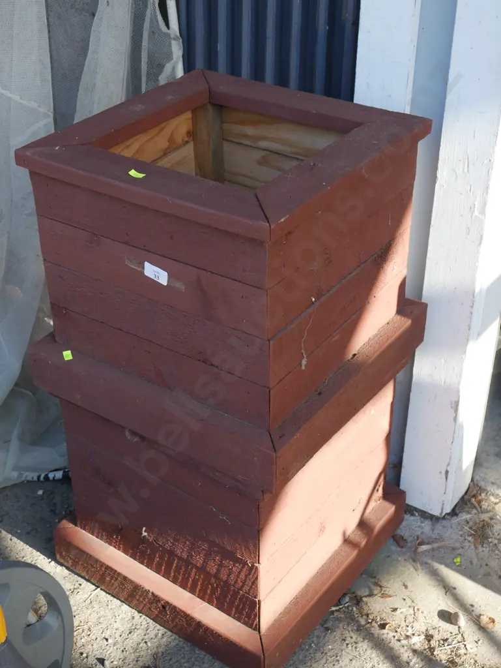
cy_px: 334
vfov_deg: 38.2
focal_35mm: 50
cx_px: 250
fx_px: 964
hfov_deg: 29.1
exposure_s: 1/125
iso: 200
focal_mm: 25
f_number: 5.3
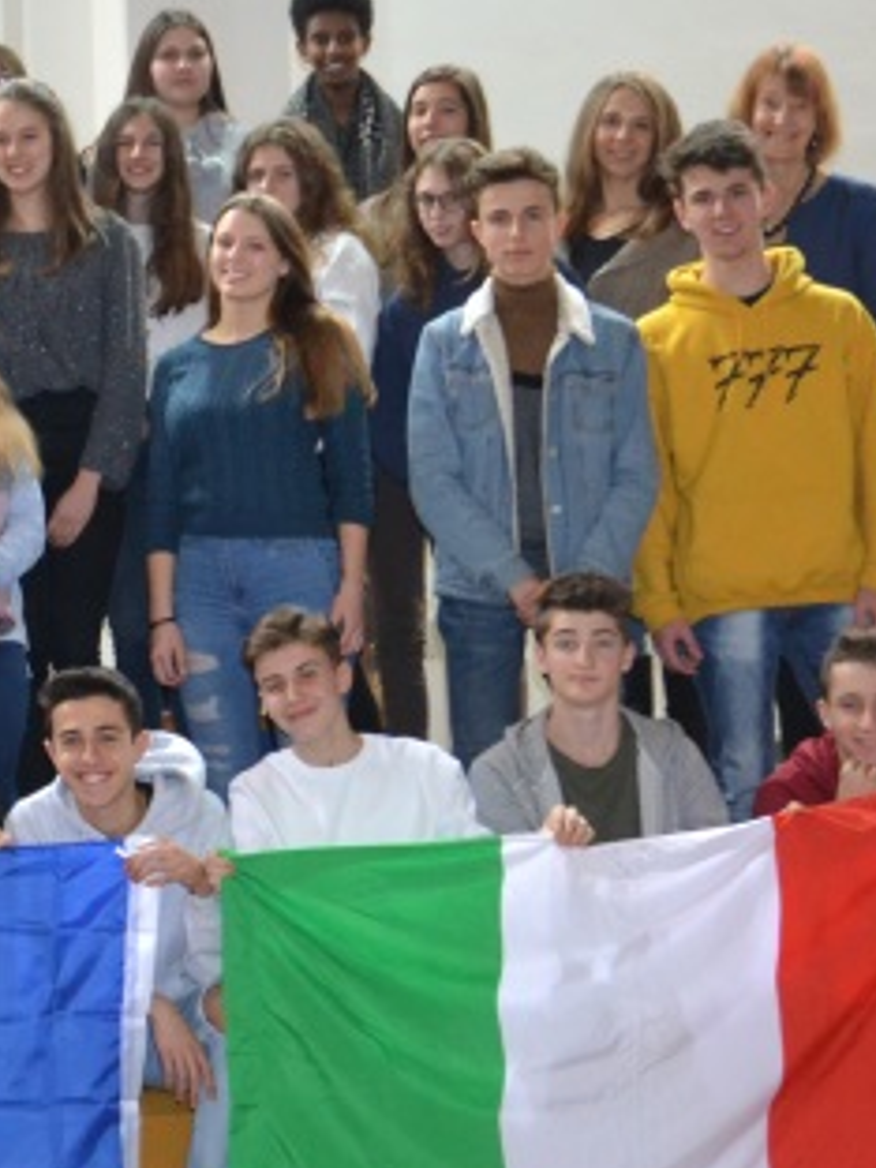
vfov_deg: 20.2
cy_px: 496
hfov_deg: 14.3
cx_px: -414
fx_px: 3273
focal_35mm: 97
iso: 1600
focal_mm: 22
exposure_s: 1/60
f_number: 3.8
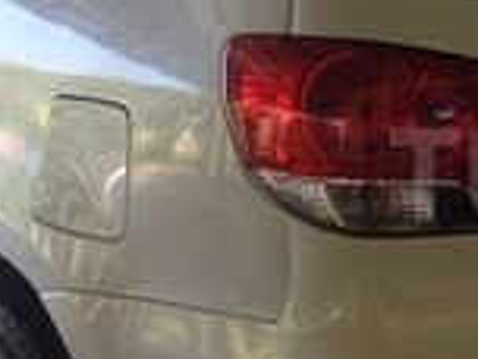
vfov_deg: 9.8
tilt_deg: -14.0
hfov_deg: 12.4
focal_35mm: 152
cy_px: 175
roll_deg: +1.8
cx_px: 711
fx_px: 2099
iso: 64
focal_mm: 4.28
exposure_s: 1/120
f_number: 2.4
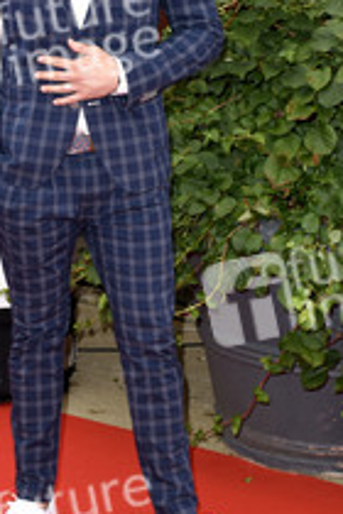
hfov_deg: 14.1
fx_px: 1386
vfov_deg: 20.9
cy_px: 166
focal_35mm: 97
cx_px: 105
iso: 320
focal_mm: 34
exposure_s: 1/100
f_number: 6.3
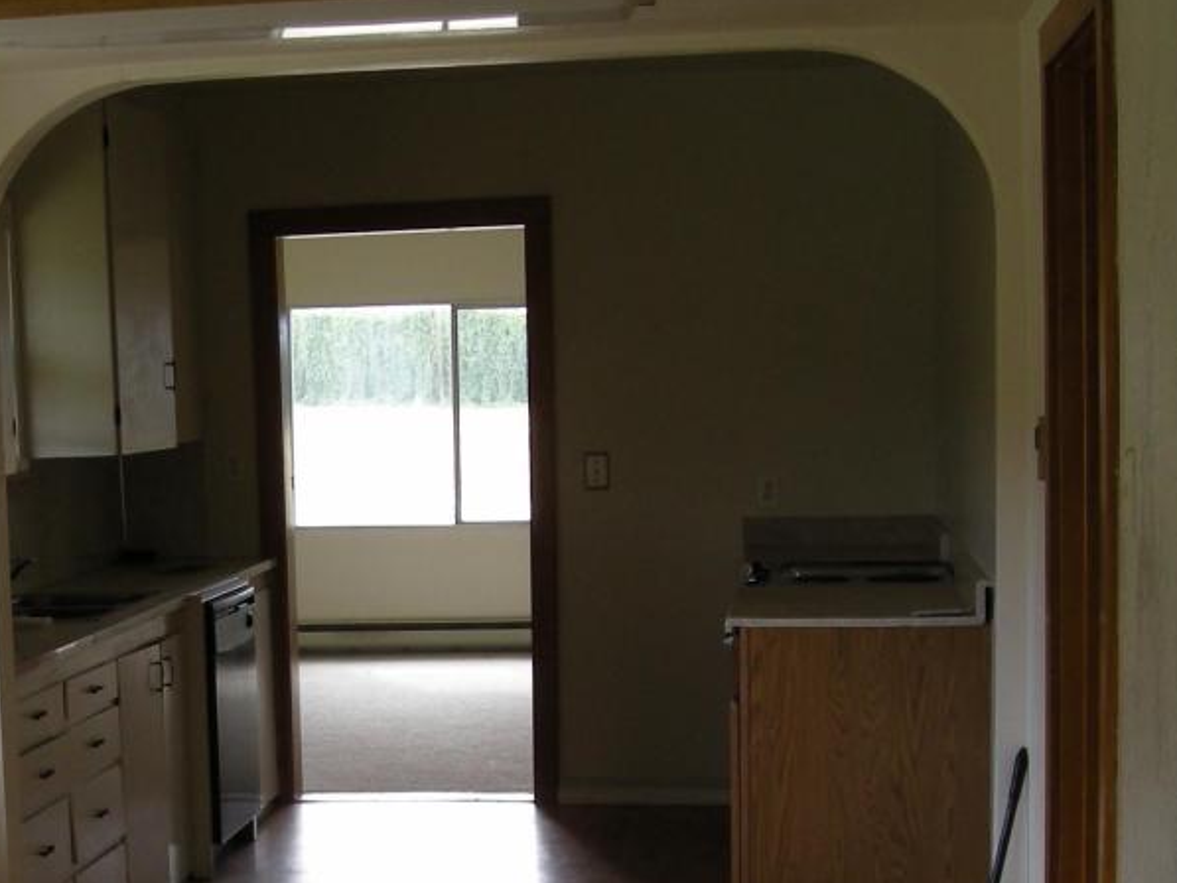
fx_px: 2551
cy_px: 745
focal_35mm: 75
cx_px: 292
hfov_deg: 25.7
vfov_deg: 19.4
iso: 70
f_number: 2.8
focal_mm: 5.7
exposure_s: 1/55.8
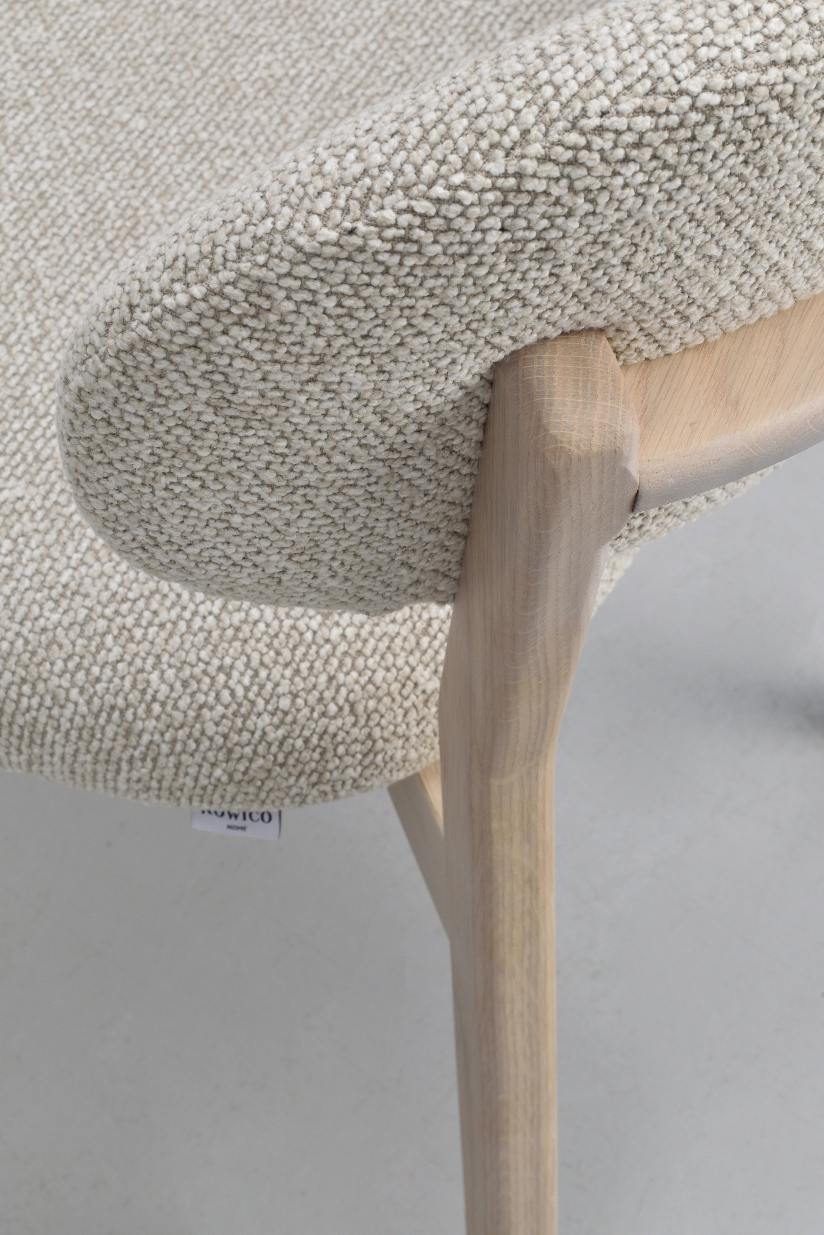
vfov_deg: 27.0
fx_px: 2575
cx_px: 412
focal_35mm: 75
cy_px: 618
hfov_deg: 18.2
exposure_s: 1/125
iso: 100
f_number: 16
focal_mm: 50
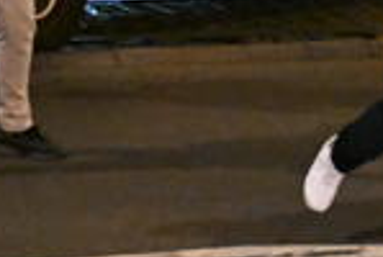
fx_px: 2068
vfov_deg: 7.1
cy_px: -46
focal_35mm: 194
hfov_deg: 10.4
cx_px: 440
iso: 25600
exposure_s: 1/500
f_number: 2.8
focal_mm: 42
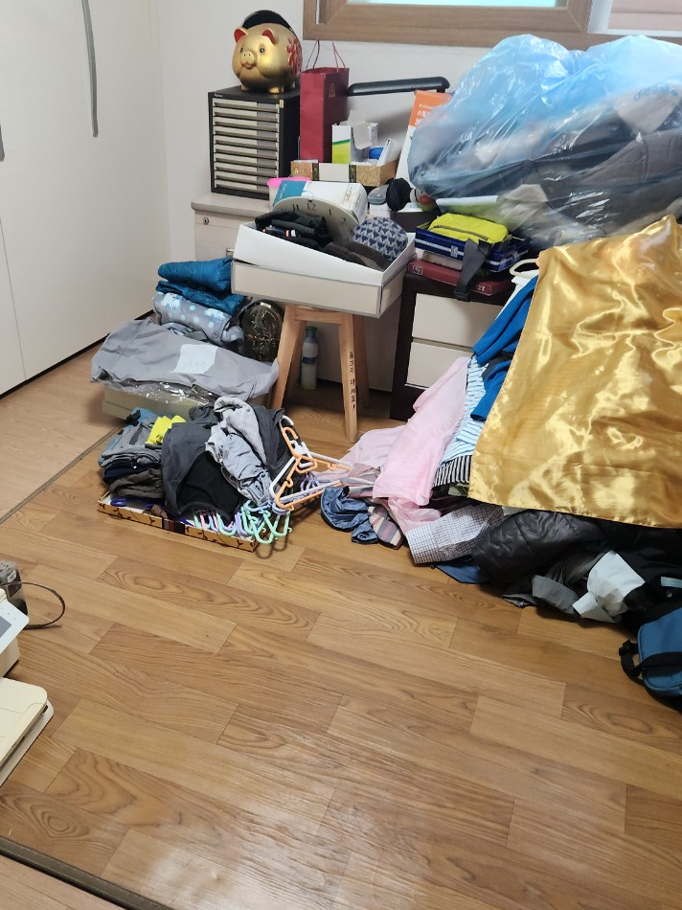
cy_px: 451
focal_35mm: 31
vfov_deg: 58.4
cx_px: 284
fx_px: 815
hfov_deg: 45.3
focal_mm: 5.4
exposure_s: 1/40
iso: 160
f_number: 1.8
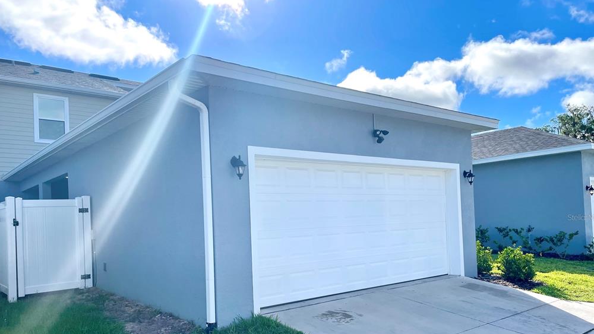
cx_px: 299
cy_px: 217
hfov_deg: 66.1
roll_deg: +2.1
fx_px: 457
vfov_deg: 39.8
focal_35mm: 29
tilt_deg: +2.0
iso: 32
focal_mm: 4.2
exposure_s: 1/4292
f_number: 1.6
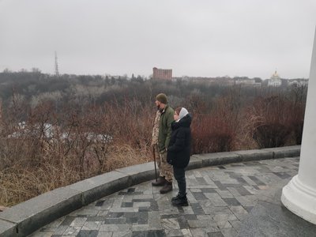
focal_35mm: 26
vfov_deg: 53.1
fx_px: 237
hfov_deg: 67.3
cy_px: 118
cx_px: 158
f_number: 1.8
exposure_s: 1/100
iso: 100
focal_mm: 4.75
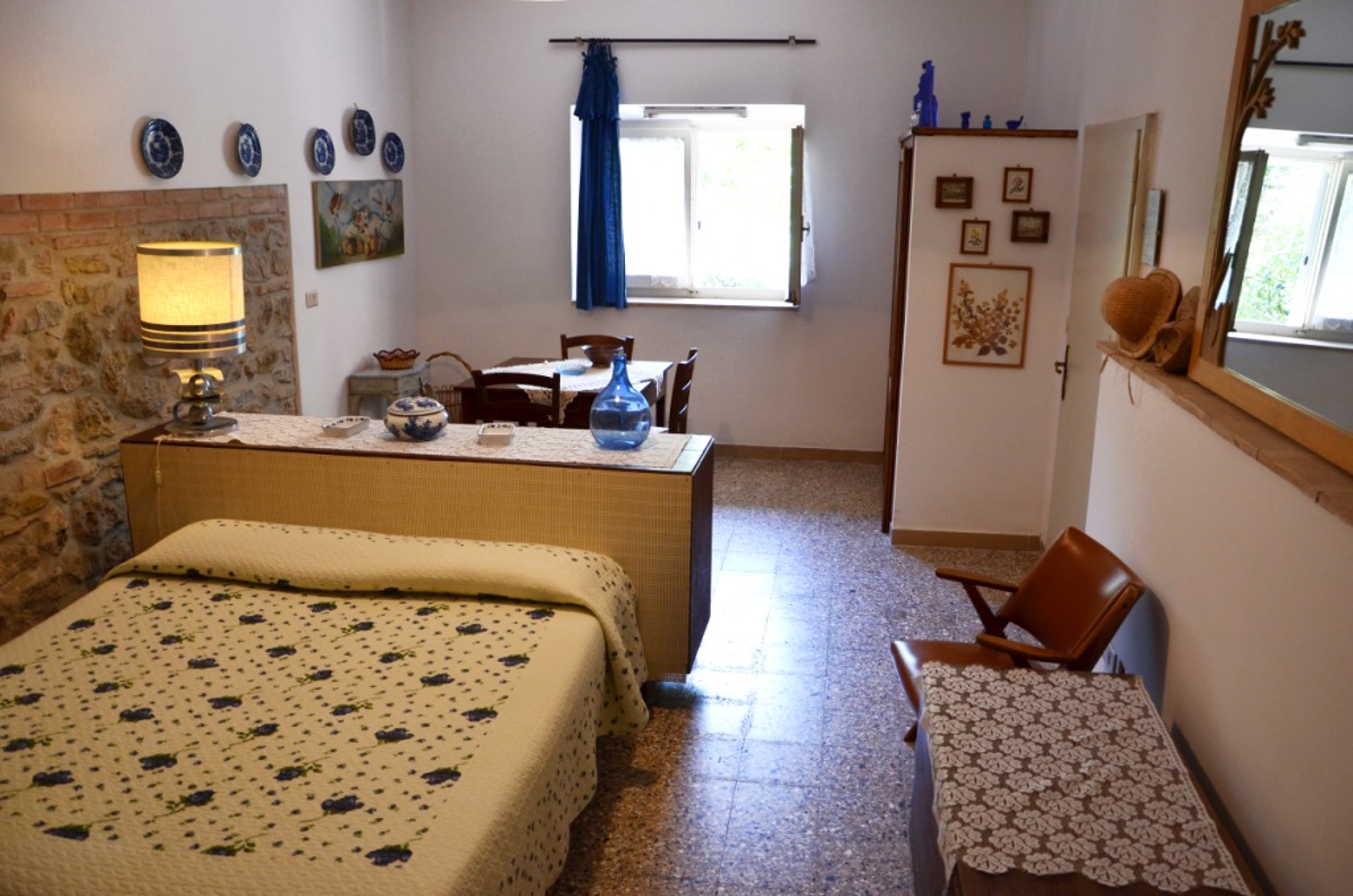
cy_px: 448
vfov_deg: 47.7
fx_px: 1013
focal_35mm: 27
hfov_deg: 67.5
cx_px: 676
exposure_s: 1/60
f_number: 4
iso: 400
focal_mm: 18
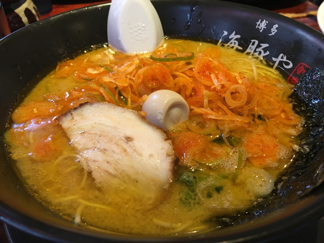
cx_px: 162
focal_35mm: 29
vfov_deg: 48.2
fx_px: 271
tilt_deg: -42.7
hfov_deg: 61.7
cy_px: 122
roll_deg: +1.9
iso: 125
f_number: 2.2
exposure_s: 1/30
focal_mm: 4.15
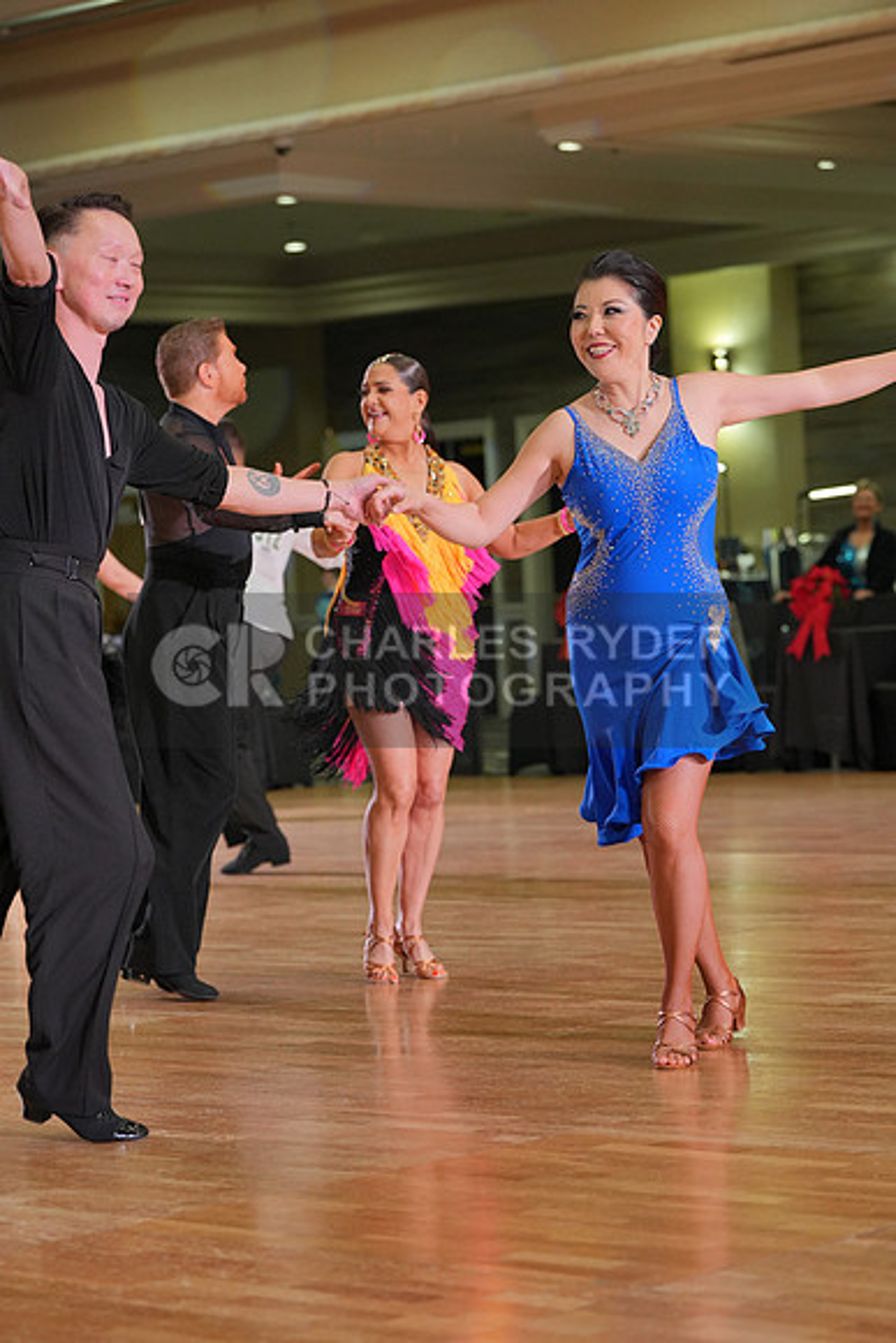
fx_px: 3656
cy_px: 672
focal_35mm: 98
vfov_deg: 20.8
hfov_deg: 14.0
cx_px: 448
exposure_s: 1/400
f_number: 4
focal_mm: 98
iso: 2000
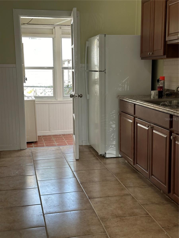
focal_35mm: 48
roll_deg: -1.4
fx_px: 331
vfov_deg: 39.7
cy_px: 119
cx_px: 90
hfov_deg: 30.3
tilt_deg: -8.5
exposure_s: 1/120
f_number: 1.78
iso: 50
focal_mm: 6.86
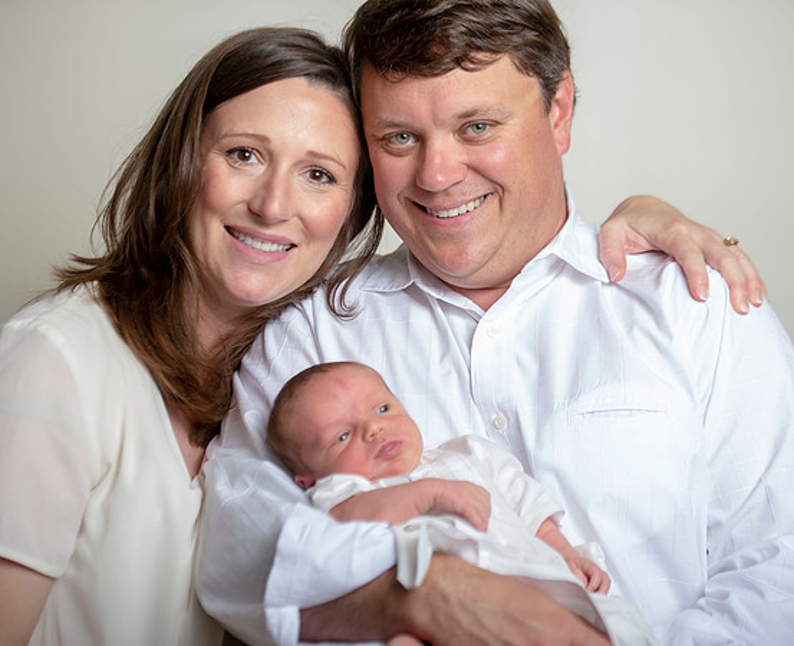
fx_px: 2790
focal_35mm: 118
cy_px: 327
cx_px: 447
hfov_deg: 16.2
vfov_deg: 13.2
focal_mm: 102
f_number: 2.8
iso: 80
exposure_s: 1/200
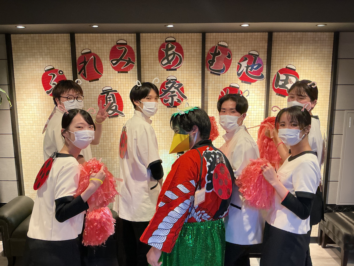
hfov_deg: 61.7
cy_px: 133
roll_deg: +0.9
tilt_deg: -9.3
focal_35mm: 29
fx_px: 297
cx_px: 177
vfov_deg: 48.2
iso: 125
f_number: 1.8
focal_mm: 3
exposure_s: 1/60
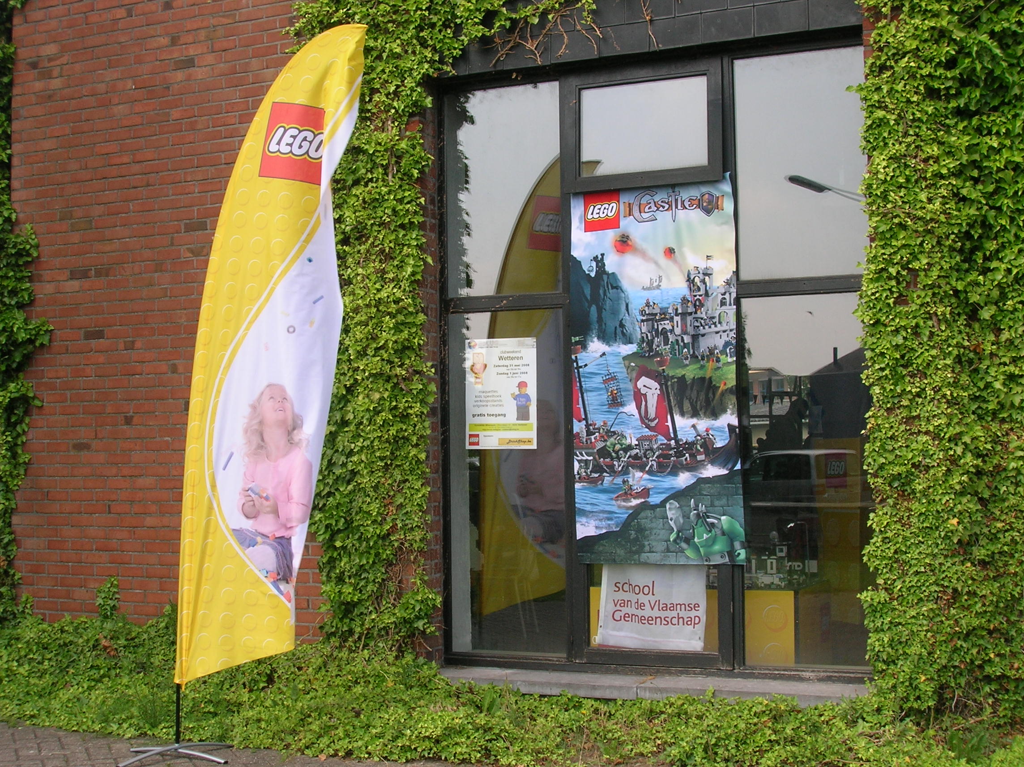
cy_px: 384
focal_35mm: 50
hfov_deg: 38.2
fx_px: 1478
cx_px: 512
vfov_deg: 29.1
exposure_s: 1/150
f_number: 5.6
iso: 50
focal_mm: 8.4
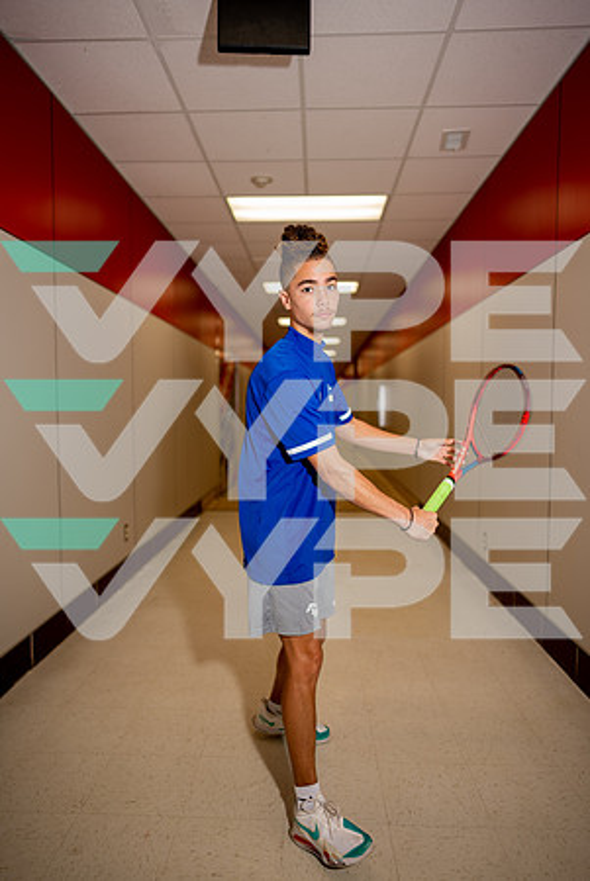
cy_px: 440
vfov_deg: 73.7
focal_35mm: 24
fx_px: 589
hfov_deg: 53.2
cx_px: 295
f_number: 1.4
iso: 40
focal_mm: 24
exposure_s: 1/200
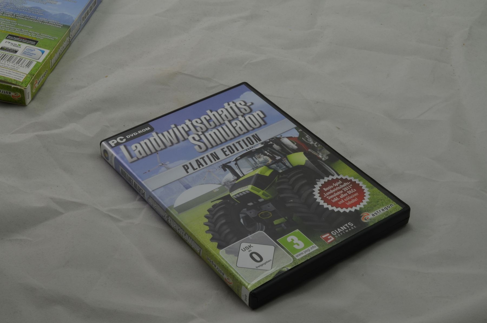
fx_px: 810
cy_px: 162
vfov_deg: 22.5
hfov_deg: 33.5
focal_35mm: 60
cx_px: 244
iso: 100
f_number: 20
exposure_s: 1/3
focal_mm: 40
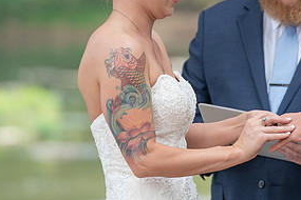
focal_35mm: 423
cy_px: 52
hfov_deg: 4.9
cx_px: 277
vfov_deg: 3.2
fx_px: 3536
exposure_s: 1/200
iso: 320
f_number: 4
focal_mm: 198
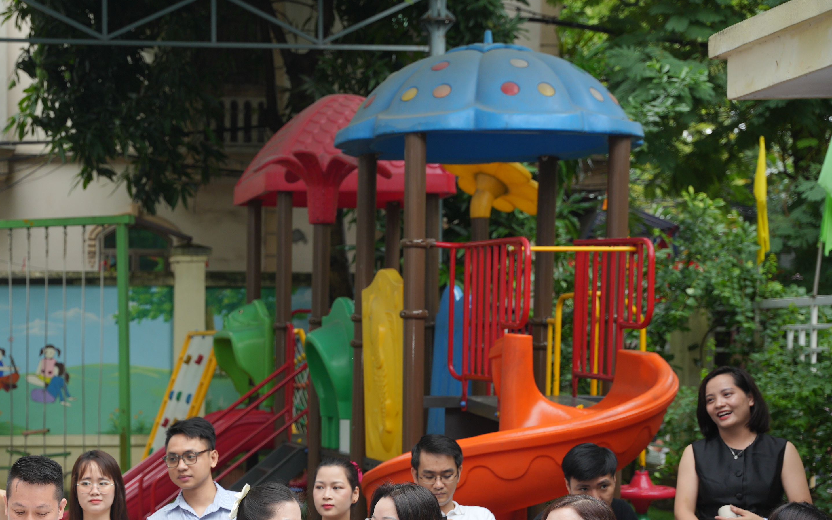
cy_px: 403
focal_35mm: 79
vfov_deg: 16.5
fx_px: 1783
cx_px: 185
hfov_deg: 25.9
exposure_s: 1/250
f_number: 3.5
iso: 320
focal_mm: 48.4
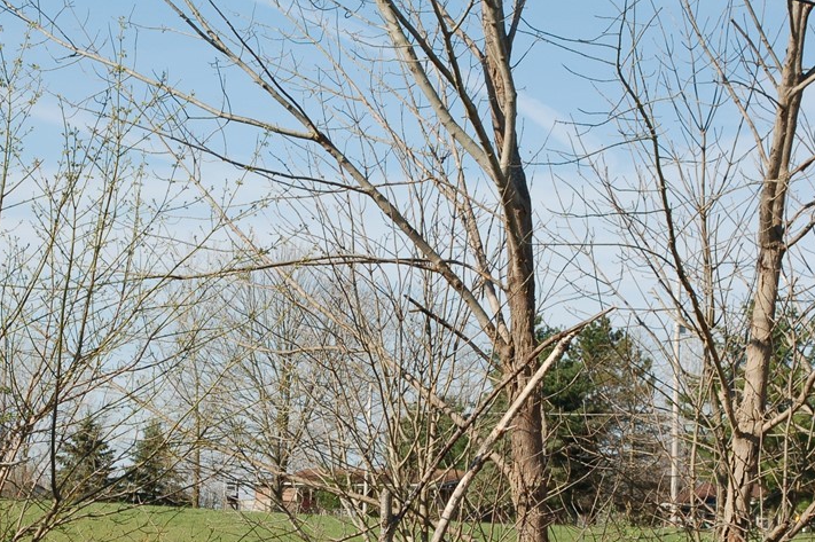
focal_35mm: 110
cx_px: 332
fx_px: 2488
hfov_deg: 18.6
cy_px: 393
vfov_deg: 12.4
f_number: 8
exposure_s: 1/250
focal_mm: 48
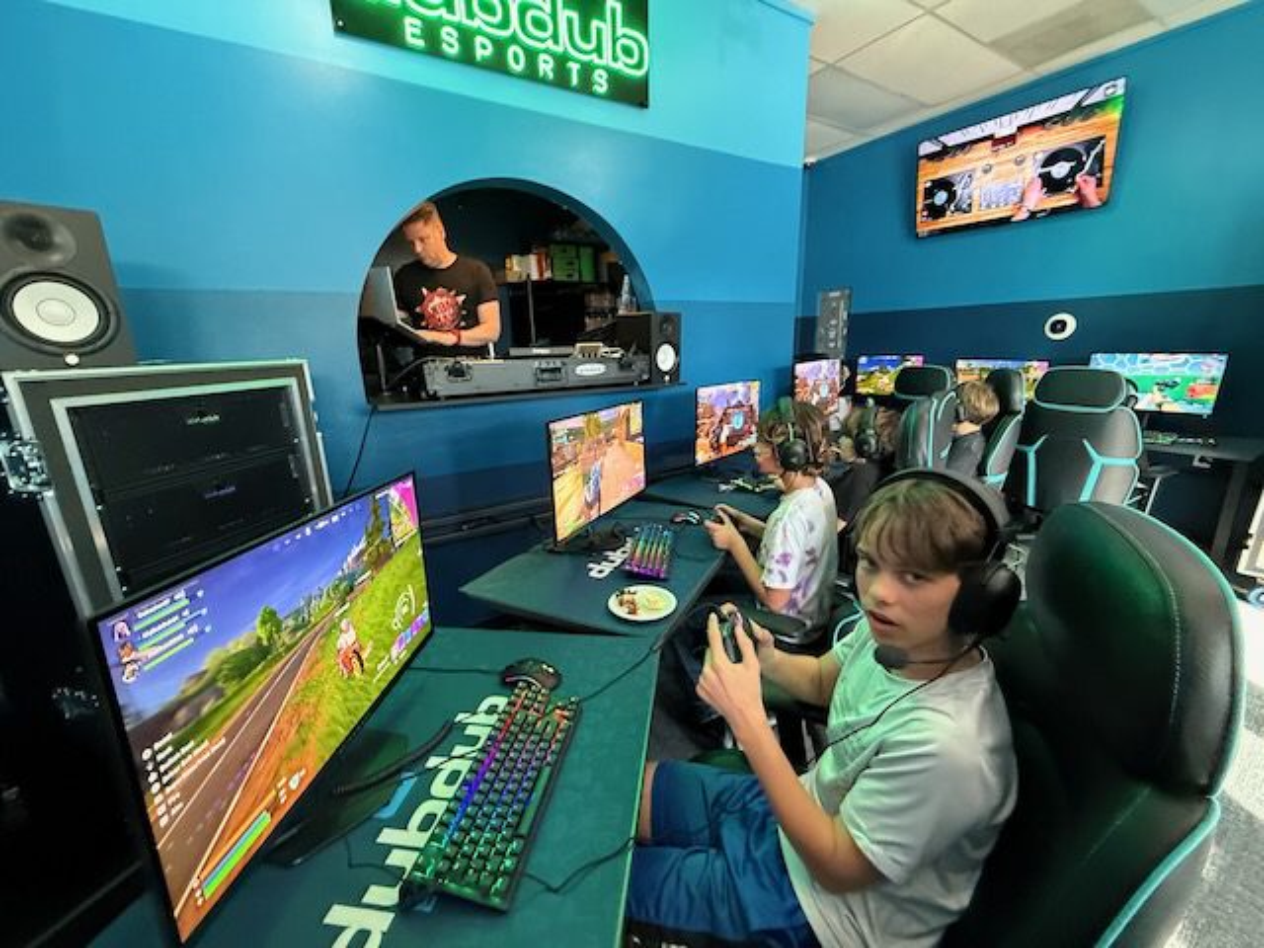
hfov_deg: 102.1
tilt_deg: -13.3
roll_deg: +1.4
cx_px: 632
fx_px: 511
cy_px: 474
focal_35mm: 14
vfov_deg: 85.7
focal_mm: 2.22
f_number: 2.2
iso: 640
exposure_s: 1/60
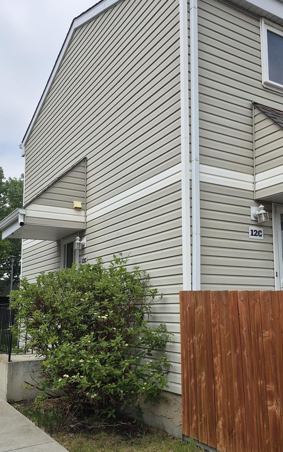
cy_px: 248
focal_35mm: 34
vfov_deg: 56.6
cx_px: 178
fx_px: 419
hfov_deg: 37.1
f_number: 1.8
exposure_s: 1/5552
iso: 80
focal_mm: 5.4
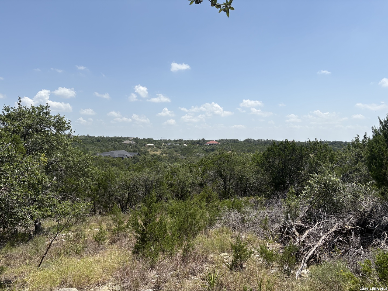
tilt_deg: -0.5
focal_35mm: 26
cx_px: 194
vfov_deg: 53.1
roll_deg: -2.1
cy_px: 146
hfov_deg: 67.3
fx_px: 291
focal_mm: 5.96
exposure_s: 1/4065
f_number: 1.6
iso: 50
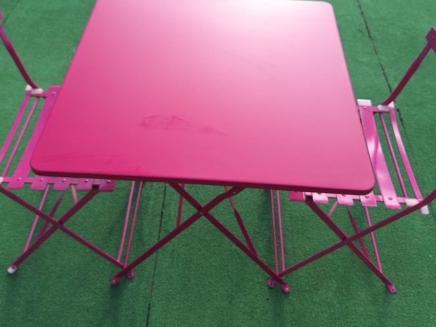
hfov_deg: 52.6
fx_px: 441
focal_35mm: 35
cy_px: 123
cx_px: 207
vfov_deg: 40.4
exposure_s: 1/462
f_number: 1.8
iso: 40
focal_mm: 5.54
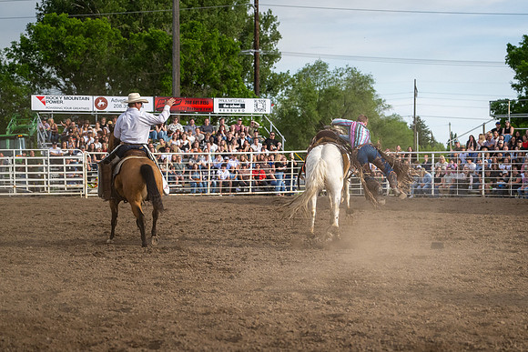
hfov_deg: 19.1
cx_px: 376
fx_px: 1560
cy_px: 221
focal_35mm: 106
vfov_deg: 12.9
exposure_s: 1/8000
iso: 1000
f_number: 3.5
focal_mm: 70
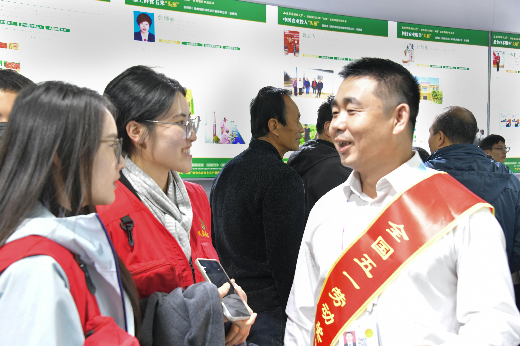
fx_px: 693
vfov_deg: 28.1
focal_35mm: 48
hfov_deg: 41.1
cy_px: 173
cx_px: 260
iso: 2200
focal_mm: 48
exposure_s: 1/125
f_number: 7.1
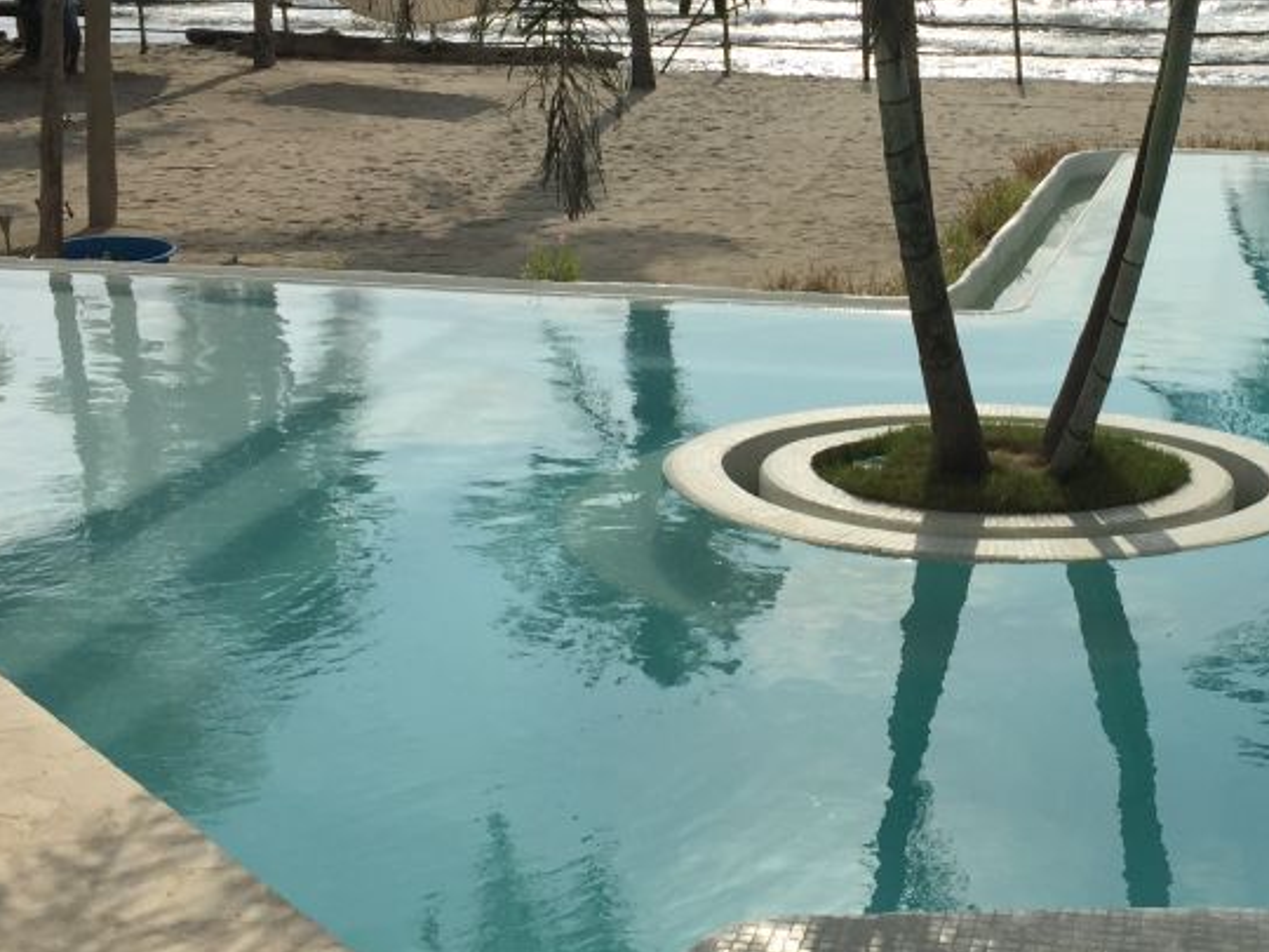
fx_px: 2016
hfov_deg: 34.2
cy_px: 320
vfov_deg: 26.4
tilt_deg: -12.5
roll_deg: -1.9
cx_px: 956
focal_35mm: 55
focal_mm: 4.15
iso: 32
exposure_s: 1/6623
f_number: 2.2
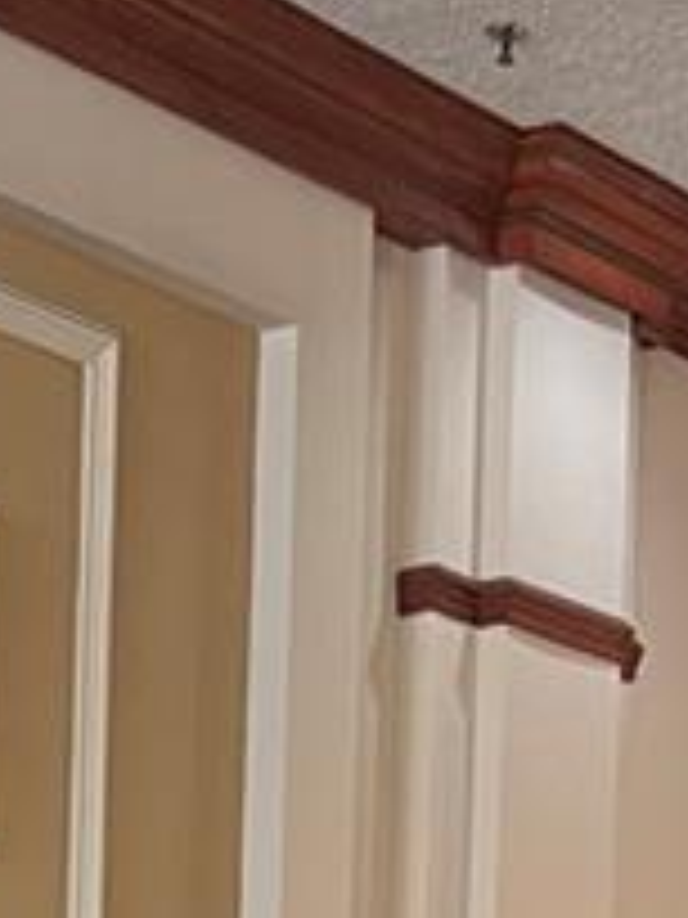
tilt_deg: +0.0
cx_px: -126
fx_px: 4055
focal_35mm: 153
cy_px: 1656
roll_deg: -1.8
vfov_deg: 11.9
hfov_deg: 9.6
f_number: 1.6
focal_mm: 5.1
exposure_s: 1/60
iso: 160
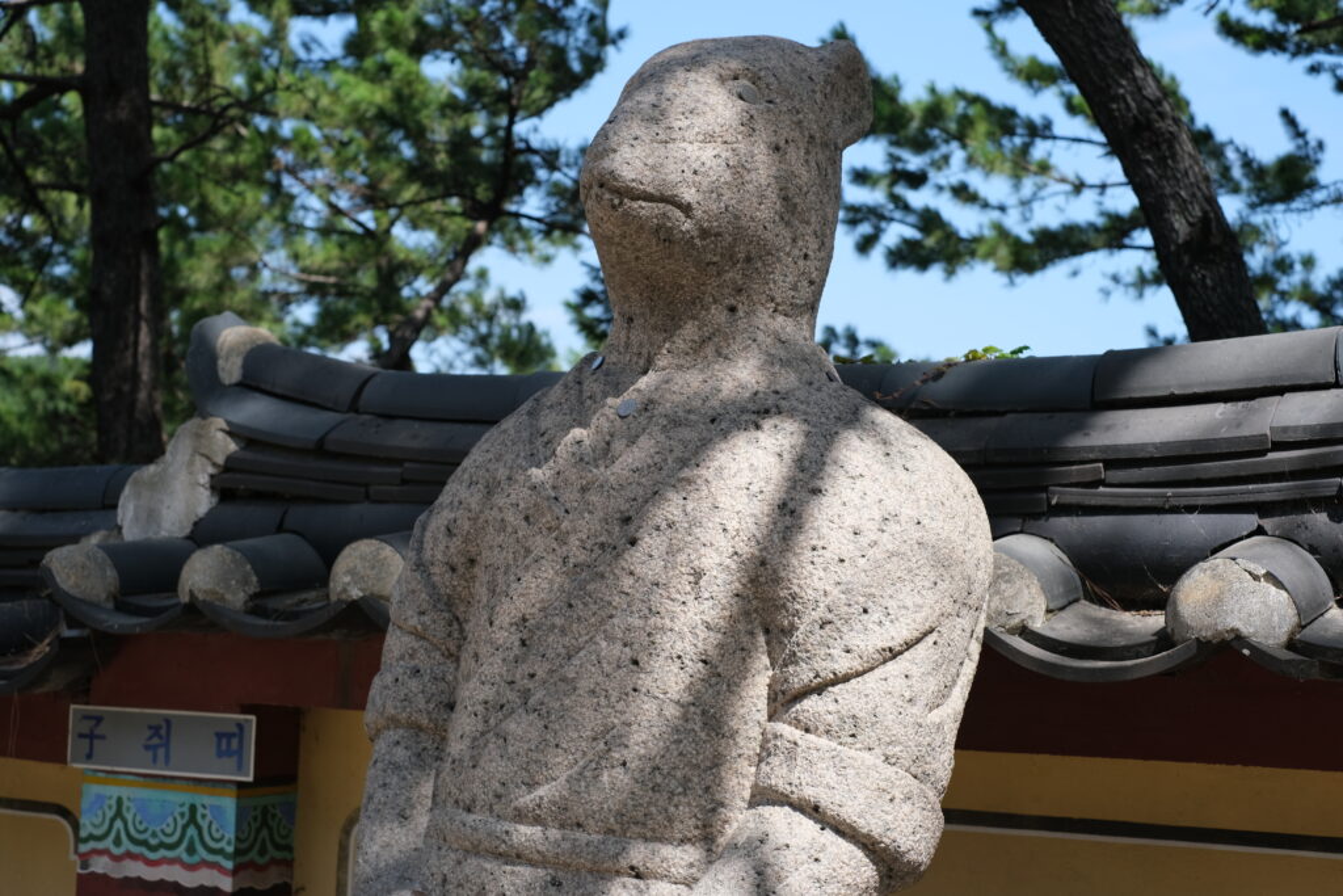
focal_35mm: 53
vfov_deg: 25.5
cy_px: 448
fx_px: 1977
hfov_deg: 37.5
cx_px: 672
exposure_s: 1/800
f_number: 5
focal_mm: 35
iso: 320
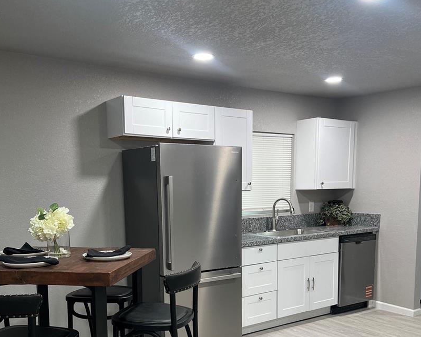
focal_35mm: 38
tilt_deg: -8.9
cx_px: 213
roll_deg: +0.5
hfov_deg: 47.9
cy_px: 263
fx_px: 474
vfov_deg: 37.9
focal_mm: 5.7
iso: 80
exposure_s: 1/60
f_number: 1.5
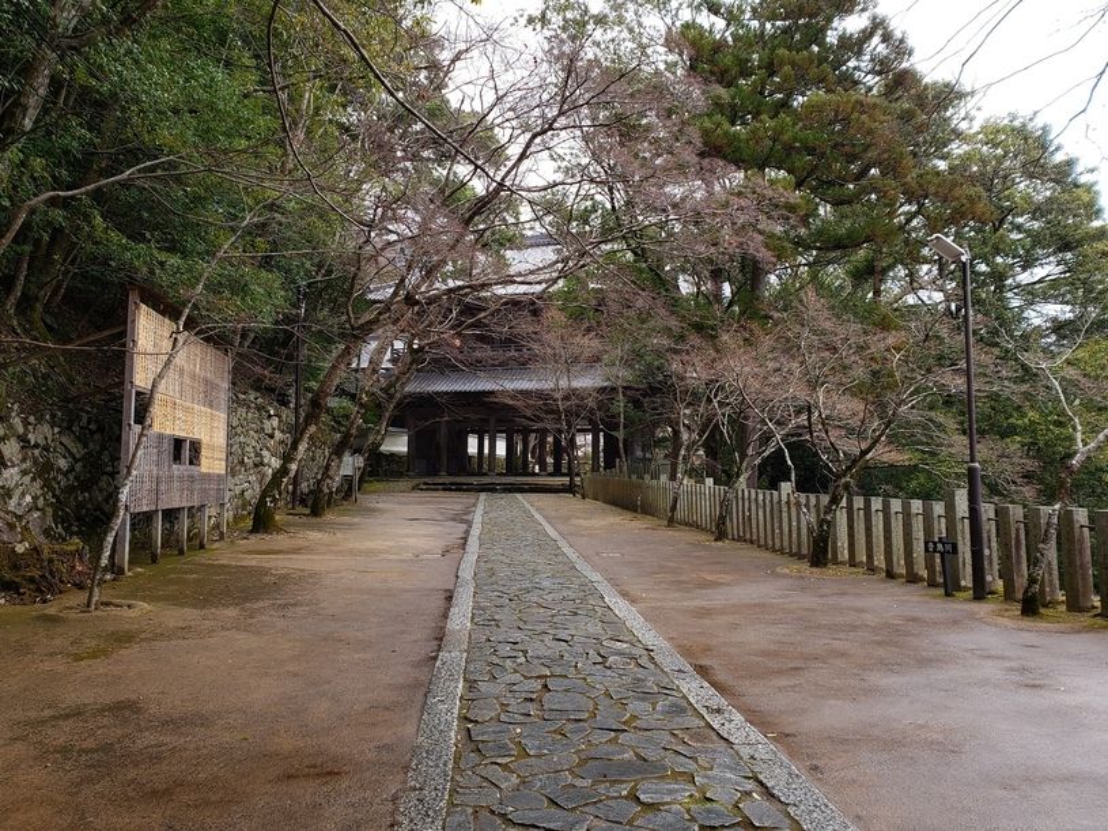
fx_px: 832
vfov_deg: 53.1
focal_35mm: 26
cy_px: 416
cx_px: 554
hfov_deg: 67.3
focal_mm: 4.3
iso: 50
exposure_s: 1/81
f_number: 2.4
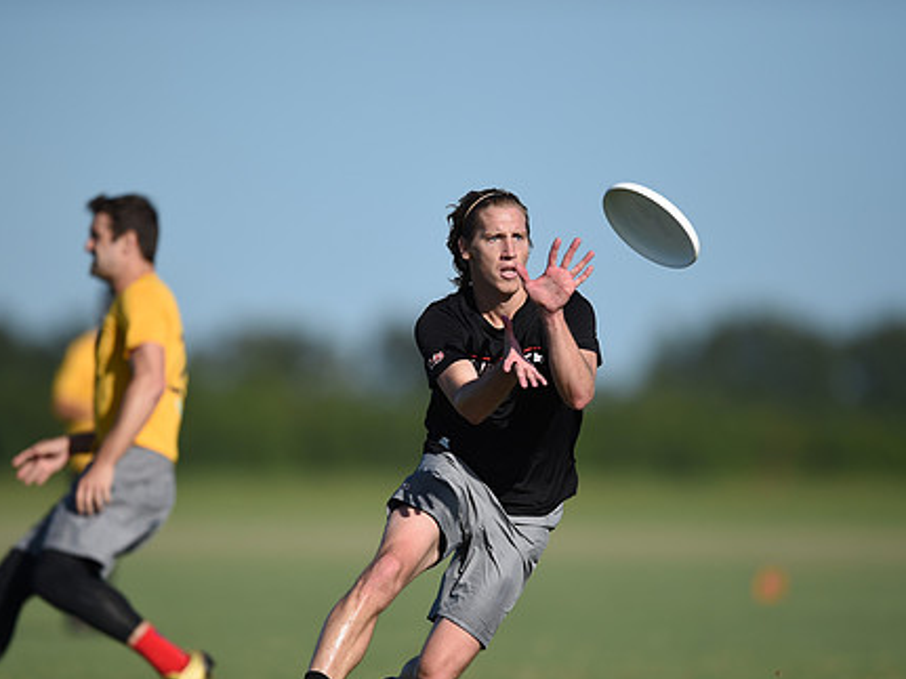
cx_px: 433
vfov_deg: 2.9
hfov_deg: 3.8
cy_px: 399
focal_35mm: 517
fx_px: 13528
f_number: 2.8
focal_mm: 400
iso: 200
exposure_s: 1/6400
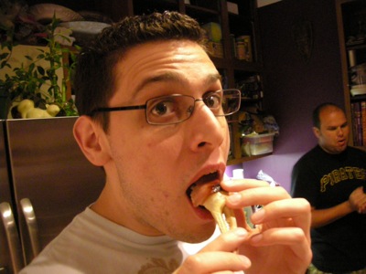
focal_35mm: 35
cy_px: 137
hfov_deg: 52.6
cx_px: 183
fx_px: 370
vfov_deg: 40.7
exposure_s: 1/8.1
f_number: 2.8
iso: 456
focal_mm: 5.8
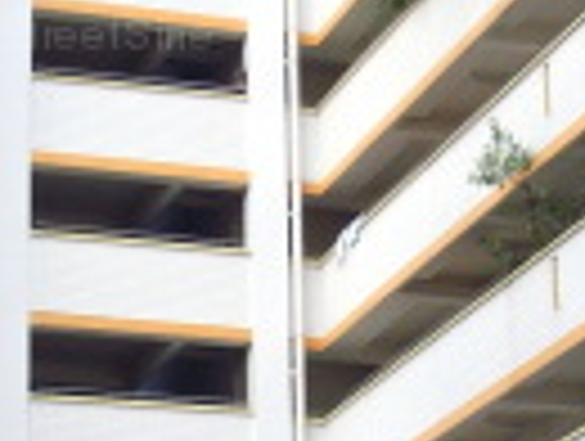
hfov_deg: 12.6
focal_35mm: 156
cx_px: 288
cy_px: 490
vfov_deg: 9.4
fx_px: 2641
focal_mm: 6.2
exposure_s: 1/125
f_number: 2.8
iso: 80
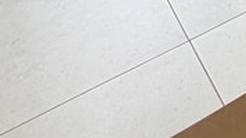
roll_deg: -2.2
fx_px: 672
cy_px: -479
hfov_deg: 16.3
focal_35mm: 103
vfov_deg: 7.1
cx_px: 482
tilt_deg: -1.3
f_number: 2.2
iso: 50
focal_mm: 2.22
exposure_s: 1/121
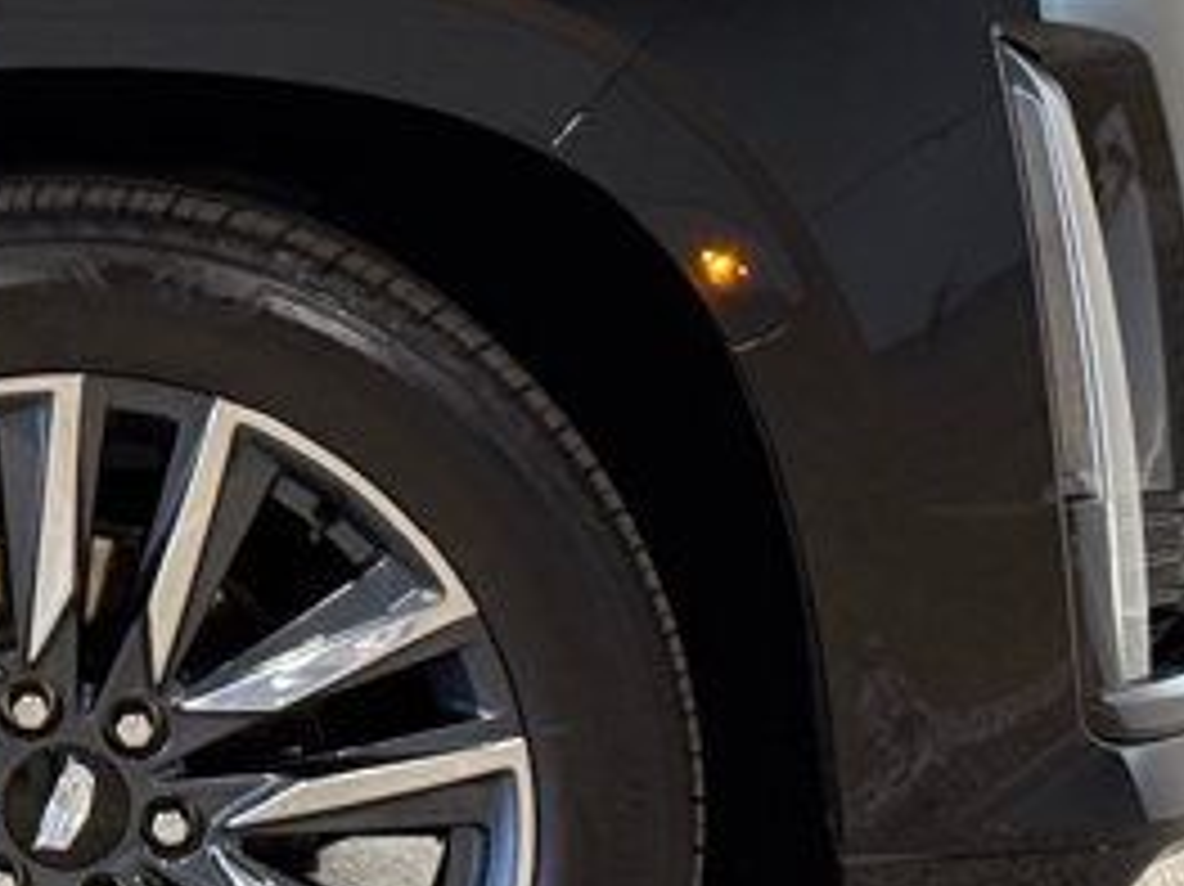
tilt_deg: -4.9
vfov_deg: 7.9
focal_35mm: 187
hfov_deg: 10.2
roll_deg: +1.7
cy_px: -76
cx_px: -572
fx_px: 6393
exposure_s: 1/120
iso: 64
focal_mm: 6.76
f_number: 1.78
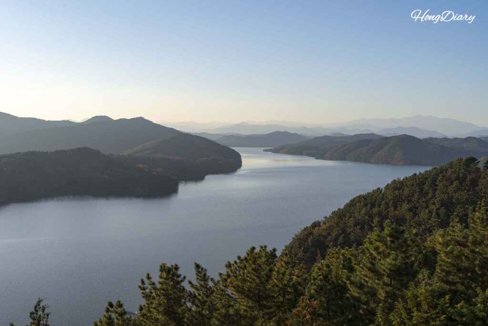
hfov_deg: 53.1
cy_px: 163
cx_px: 244
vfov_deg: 36.9
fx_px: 488
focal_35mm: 36
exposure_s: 1/125
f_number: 10
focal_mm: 36
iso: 100
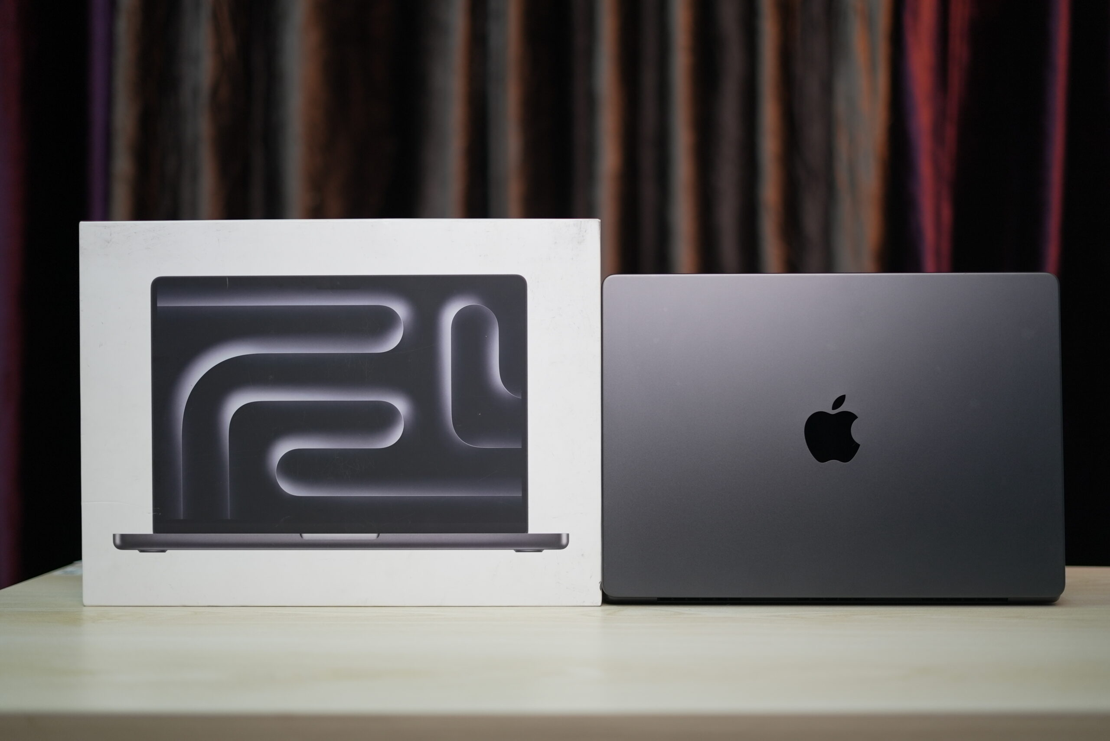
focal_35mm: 50
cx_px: 555
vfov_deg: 27.0
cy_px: 370
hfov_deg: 39.6
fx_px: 1542
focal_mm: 50
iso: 500
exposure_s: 1/100
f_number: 1.8
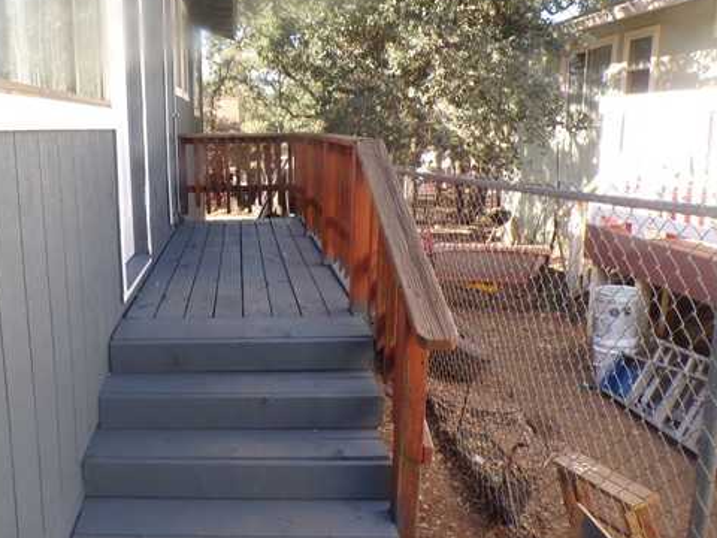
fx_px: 663
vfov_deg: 44.1
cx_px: 242
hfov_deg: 55.7
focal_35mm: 32
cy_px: 241
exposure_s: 1/60
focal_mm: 4.3
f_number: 4.4
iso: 100
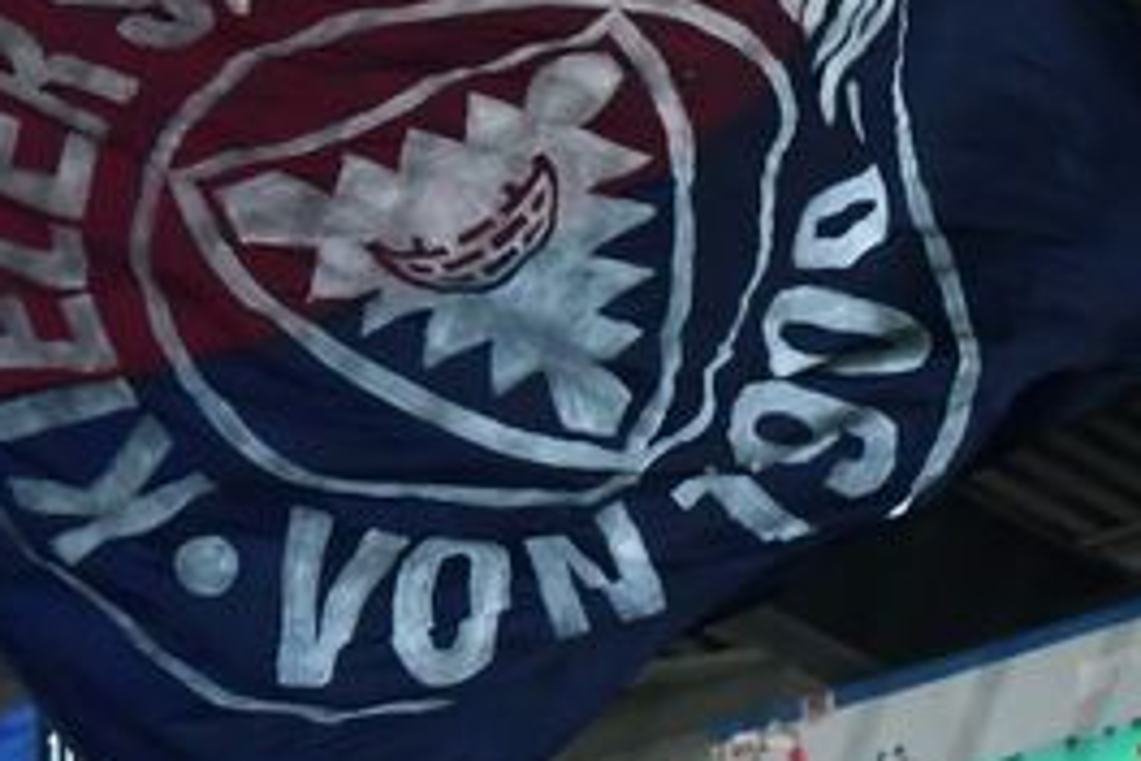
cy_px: 259
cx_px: 311
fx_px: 7194
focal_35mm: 227
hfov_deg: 9.1
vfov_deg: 6.1
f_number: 6.3
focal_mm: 70
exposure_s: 1/1250
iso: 1250
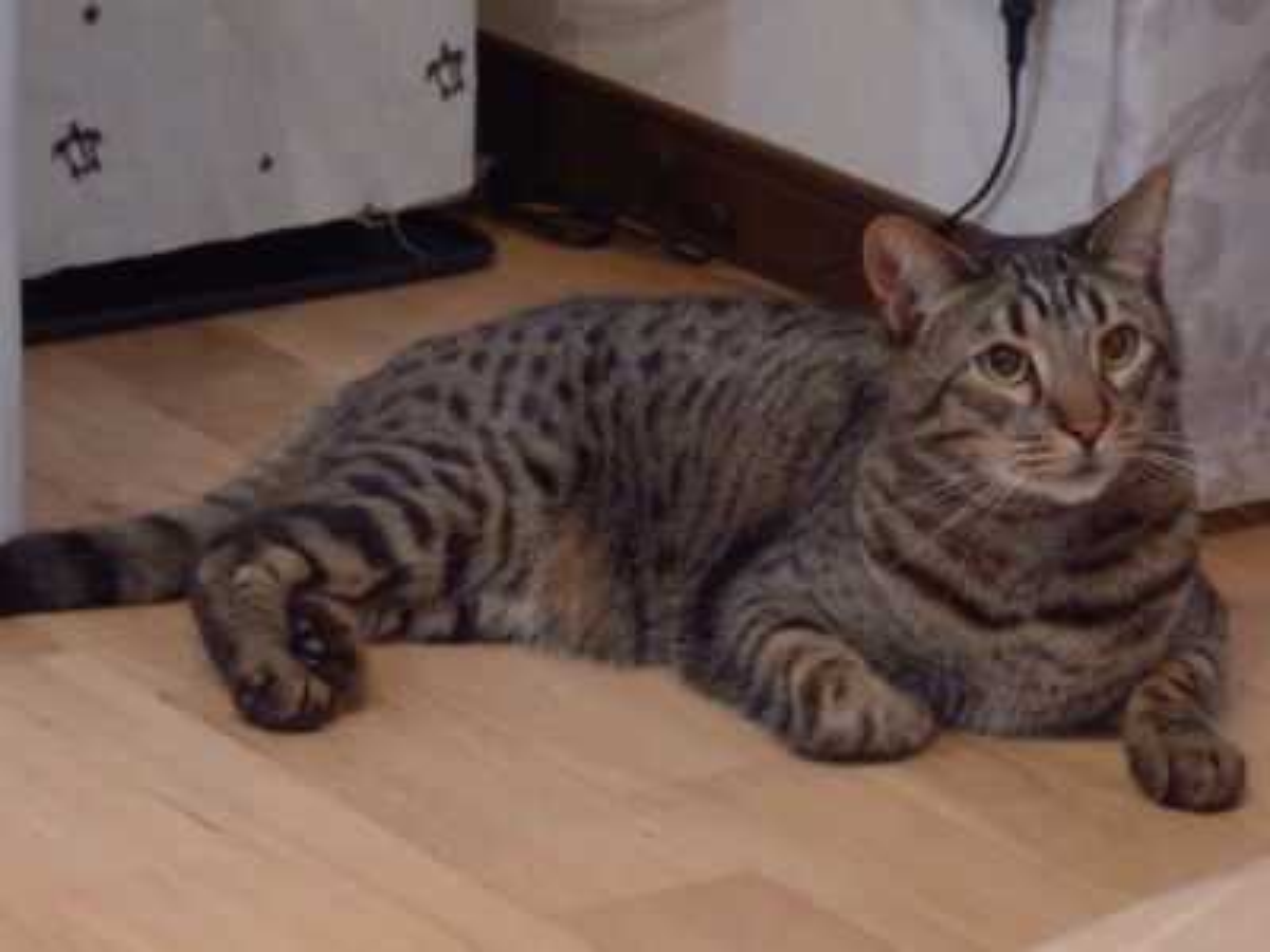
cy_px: 476
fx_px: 6200
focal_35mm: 169
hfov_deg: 11.7
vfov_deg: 8.8
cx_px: 635
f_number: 5.7
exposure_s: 1/10
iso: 1600
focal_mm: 30.2
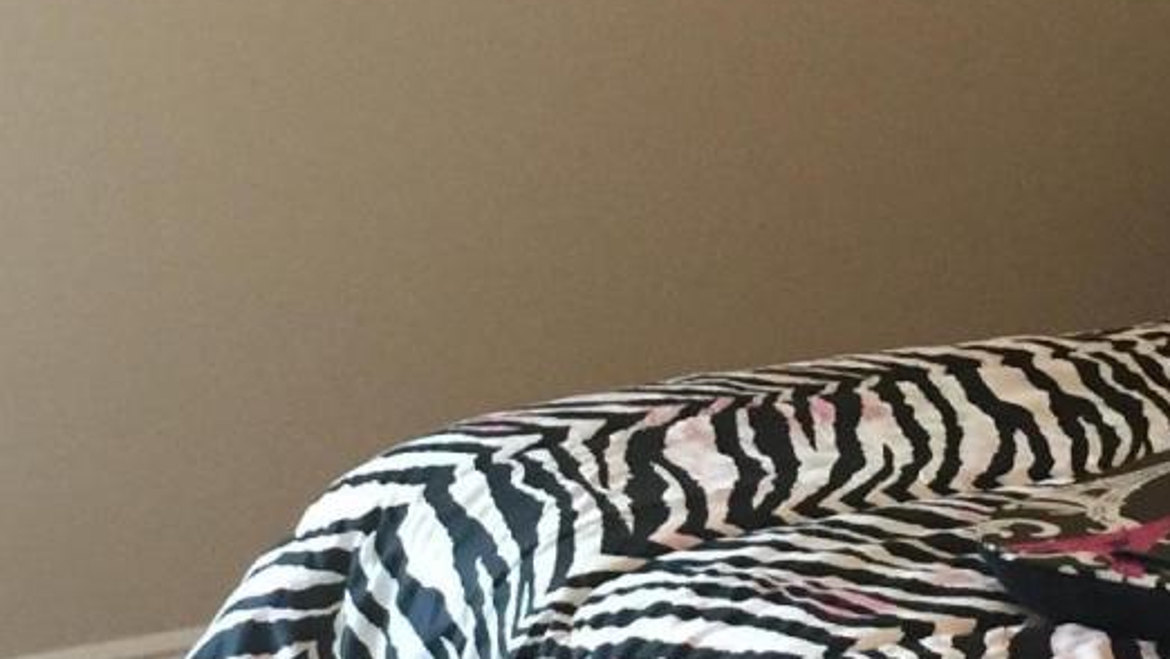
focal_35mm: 121
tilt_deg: -9.4
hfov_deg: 17.7
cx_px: 749
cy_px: 130
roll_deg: +1.3
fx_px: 3755
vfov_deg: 10.0
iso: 250
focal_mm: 4.15
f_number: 2.2
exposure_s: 1/24
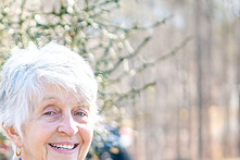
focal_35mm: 184
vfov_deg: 7.4
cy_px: 162
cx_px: -4
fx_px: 1226
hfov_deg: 11.1
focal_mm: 70
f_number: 3.2
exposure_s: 1/1250
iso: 1100
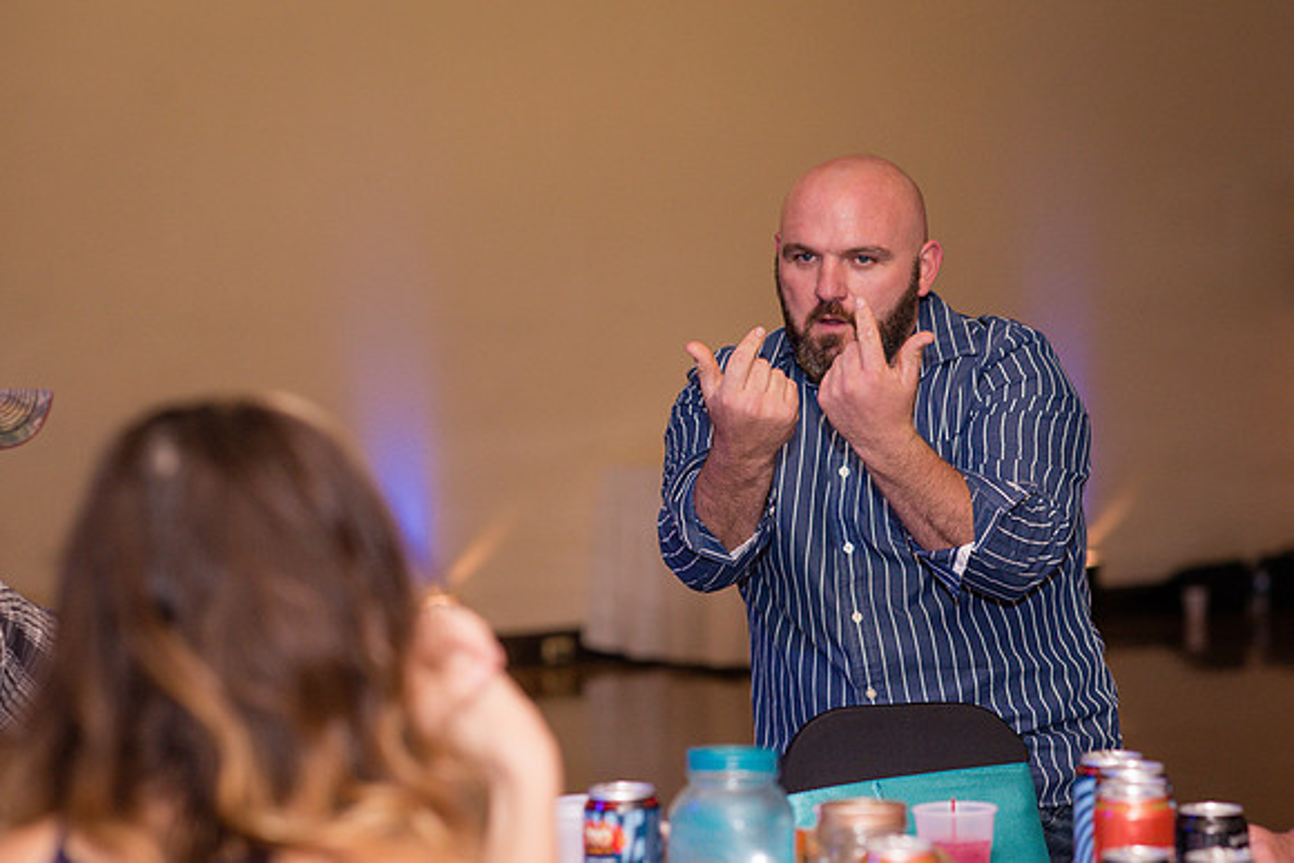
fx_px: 3832
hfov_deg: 19.1
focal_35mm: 107
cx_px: 811
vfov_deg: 12.9
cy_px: 368
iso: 640
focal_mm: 85
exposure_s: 1/125
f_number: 2.8
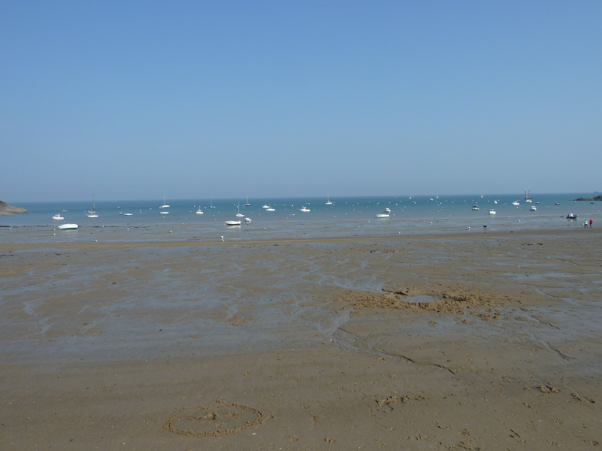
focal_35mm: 25
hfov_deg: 69.4
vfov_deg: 54.9
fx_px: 435
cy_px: 226
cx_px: 301
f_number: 5
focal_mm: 4.1
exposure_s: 1/500
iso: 80
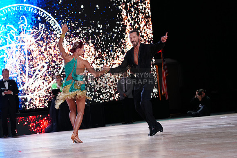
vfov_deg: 13.0
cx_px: 118
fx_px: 691
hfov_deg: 19.5
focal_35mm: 105
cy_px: 79
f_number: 4.5
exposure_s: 1/500
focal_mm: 105
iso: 2000
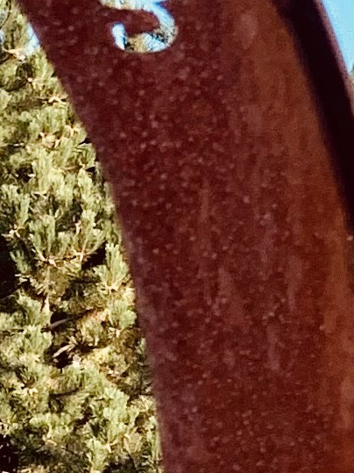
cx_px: 81
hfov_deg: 3.8
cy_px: 606
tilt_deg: +5.2
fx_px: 5306
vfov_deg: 5.1
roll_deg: -0.7
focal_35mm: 389
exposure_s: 1/243
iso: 16
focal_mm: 6
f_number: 2.4
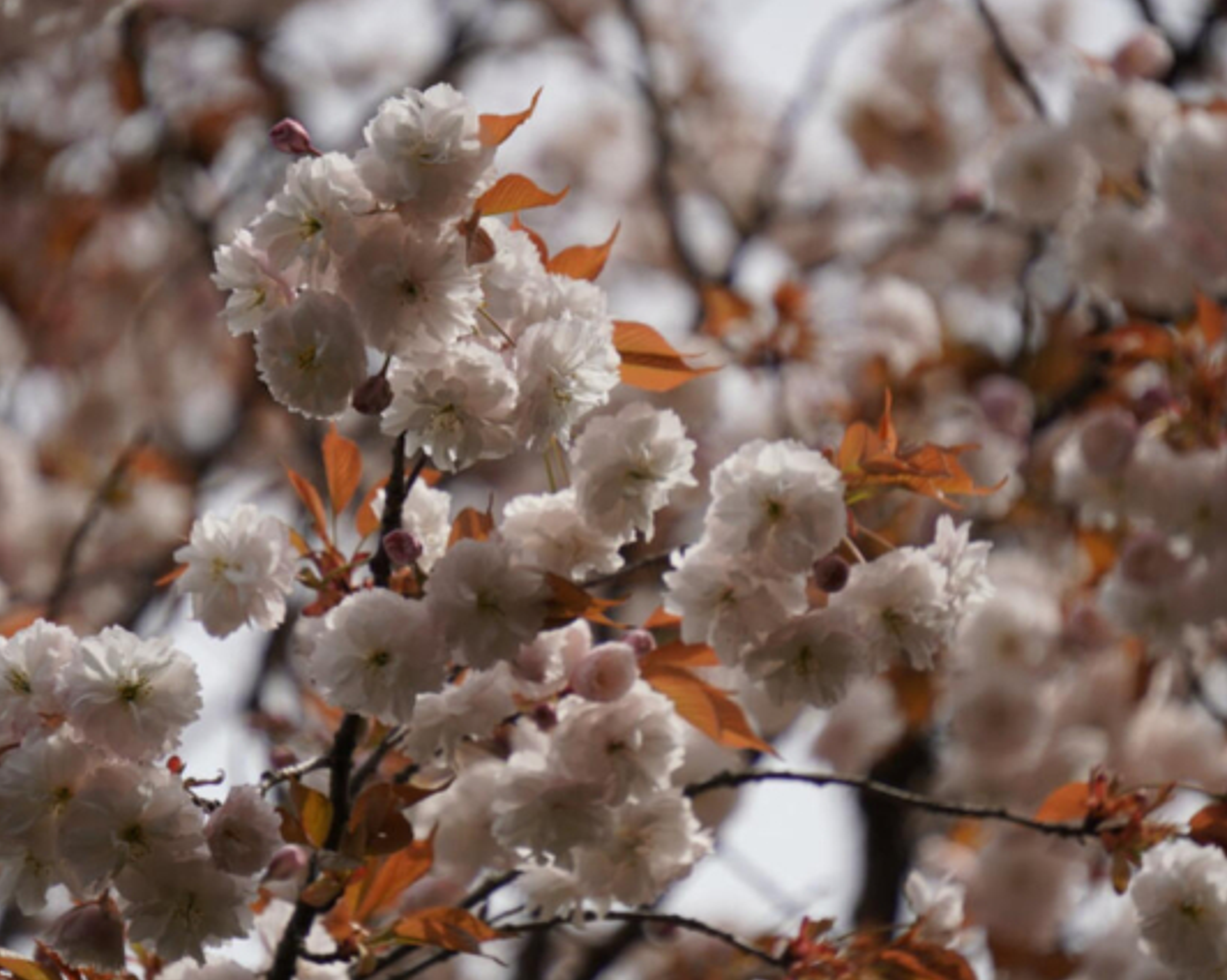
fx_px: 13175
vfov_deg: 4.3
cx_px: 544
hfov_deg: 5.3
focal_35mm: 363
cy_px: 489
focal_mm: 214
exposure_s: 1/500
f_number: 6.3
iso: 100
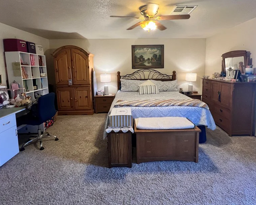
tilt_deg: -7.4
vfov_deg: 76.2
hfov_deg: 89.6
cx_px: 135
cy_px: 84
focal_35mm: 17
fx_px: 129
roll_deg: +0.4
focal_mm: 1.57
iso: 250
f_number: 1.8
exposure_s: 1/60
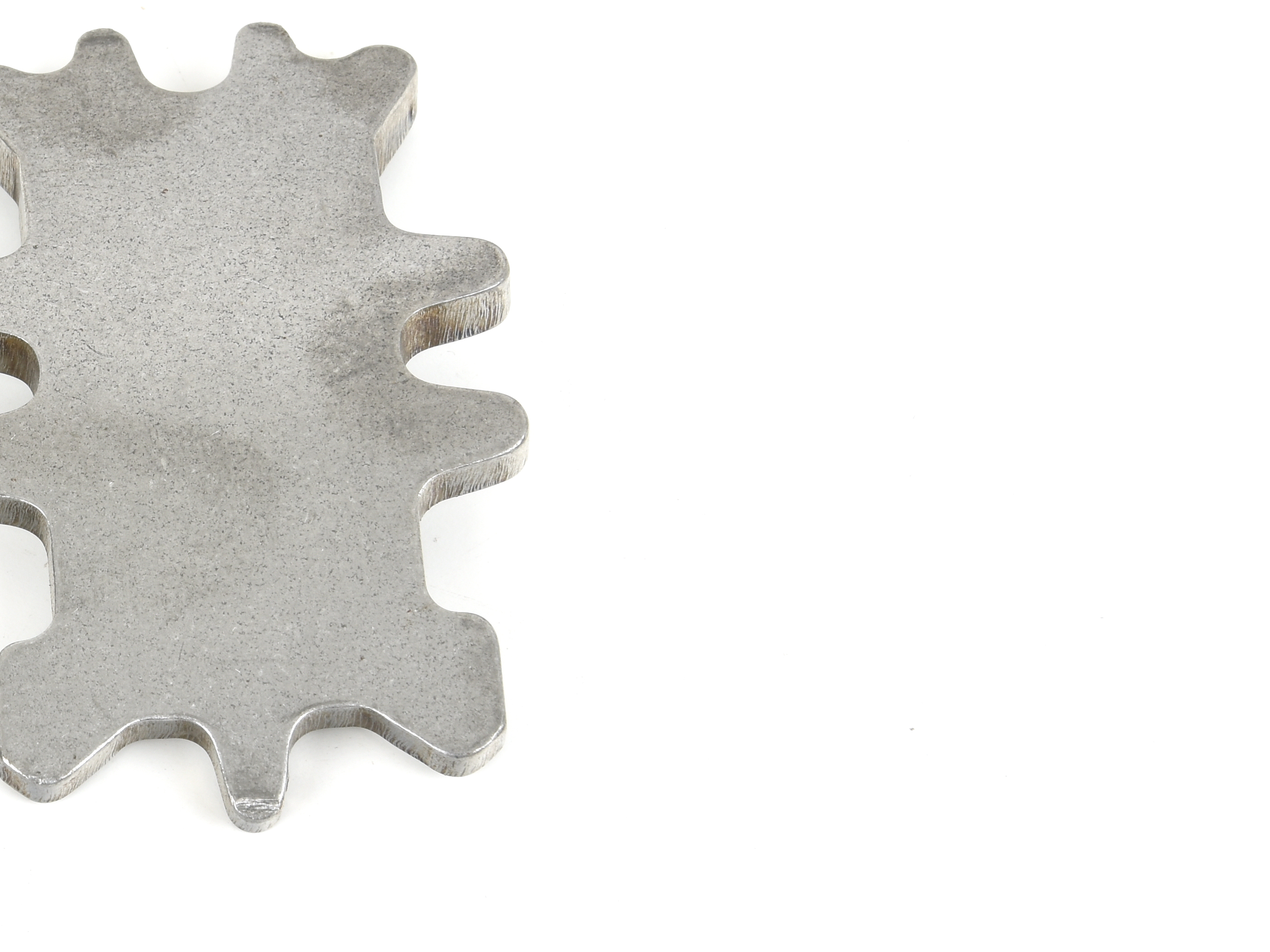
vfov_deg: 7.2
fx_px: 7520
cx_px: -79
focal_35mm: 205
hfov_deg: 9.6
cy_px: 403
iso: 100
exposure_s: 1/160
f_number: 14
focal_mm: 66
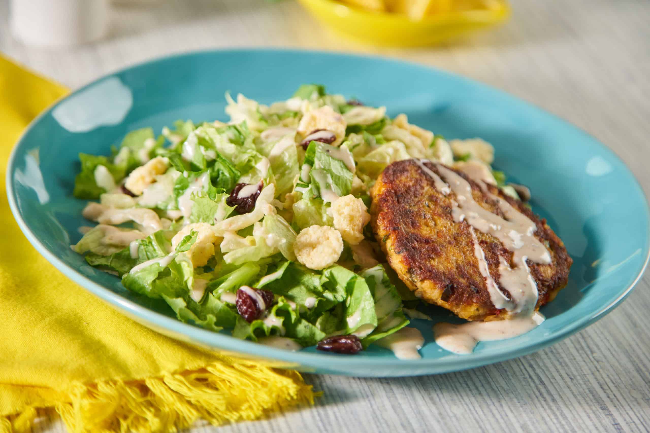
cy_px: 216
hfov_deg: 19.5
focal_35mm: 105
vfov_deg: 13.0
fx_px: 1896
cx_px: 325
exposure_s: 1/100
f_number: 4
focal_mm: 105
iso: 250
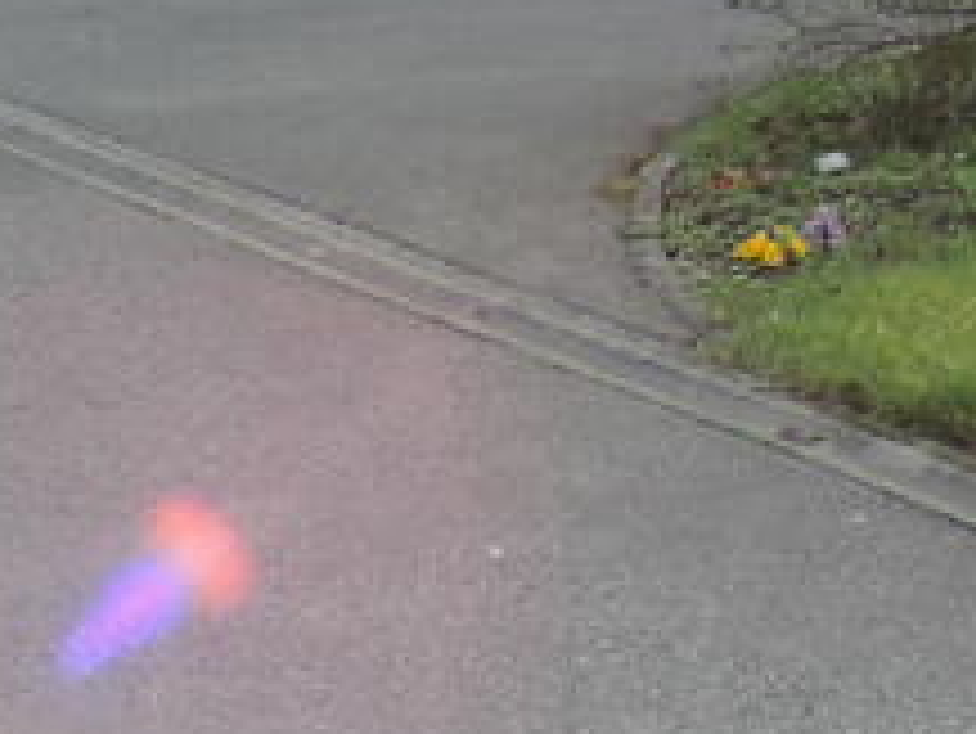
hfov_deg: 14.4
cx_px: 1956
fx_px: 3188
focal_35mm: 113
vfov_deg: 11.3
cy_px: -928
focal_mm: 4.3
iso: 80
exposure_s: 1/320
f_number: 3
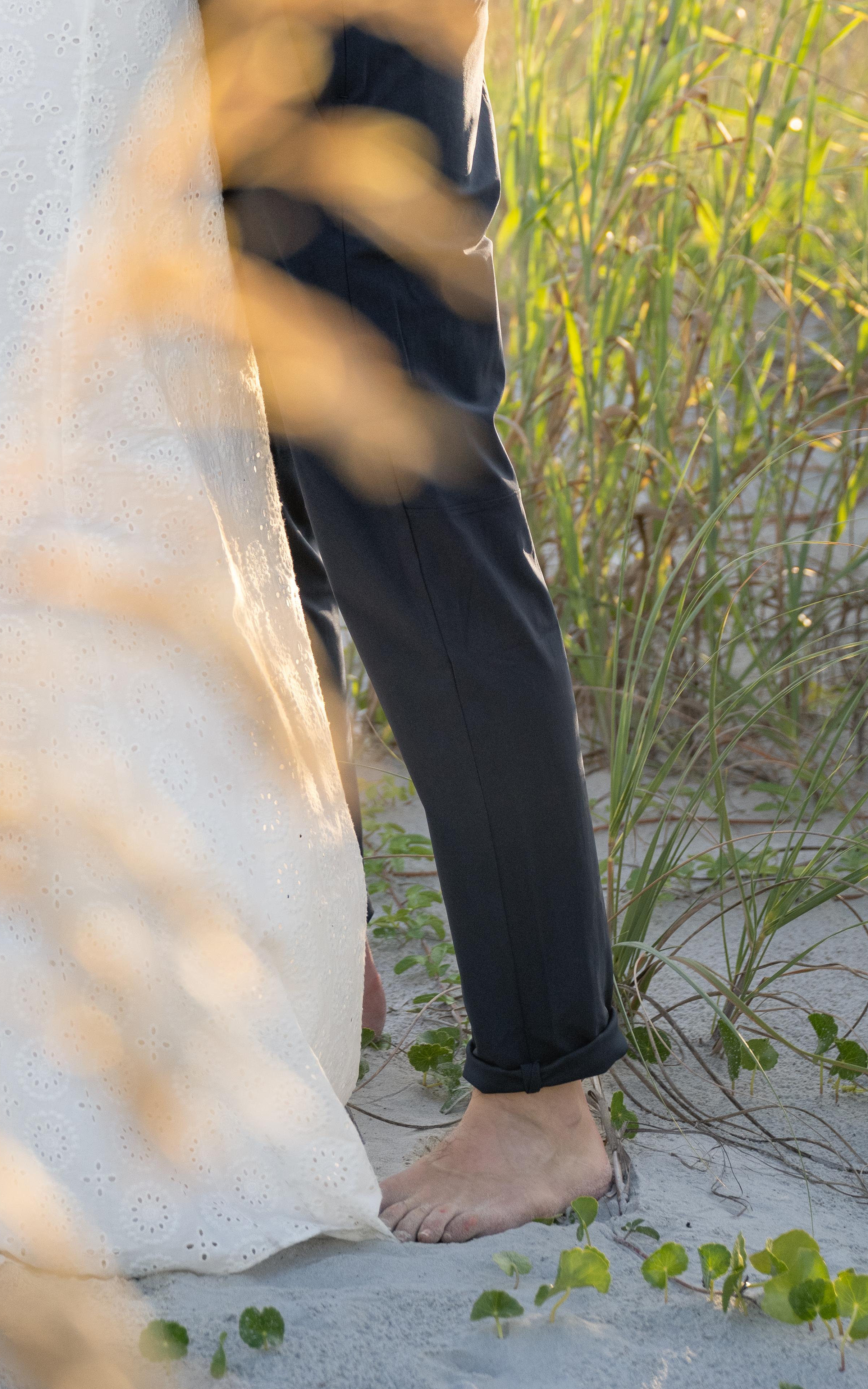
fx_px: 4617
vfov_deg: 16.8
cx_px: -22
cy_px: 29
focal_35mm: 122
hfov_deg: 10.6
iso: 200
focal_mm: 56
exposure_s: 1/800
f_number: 3.2
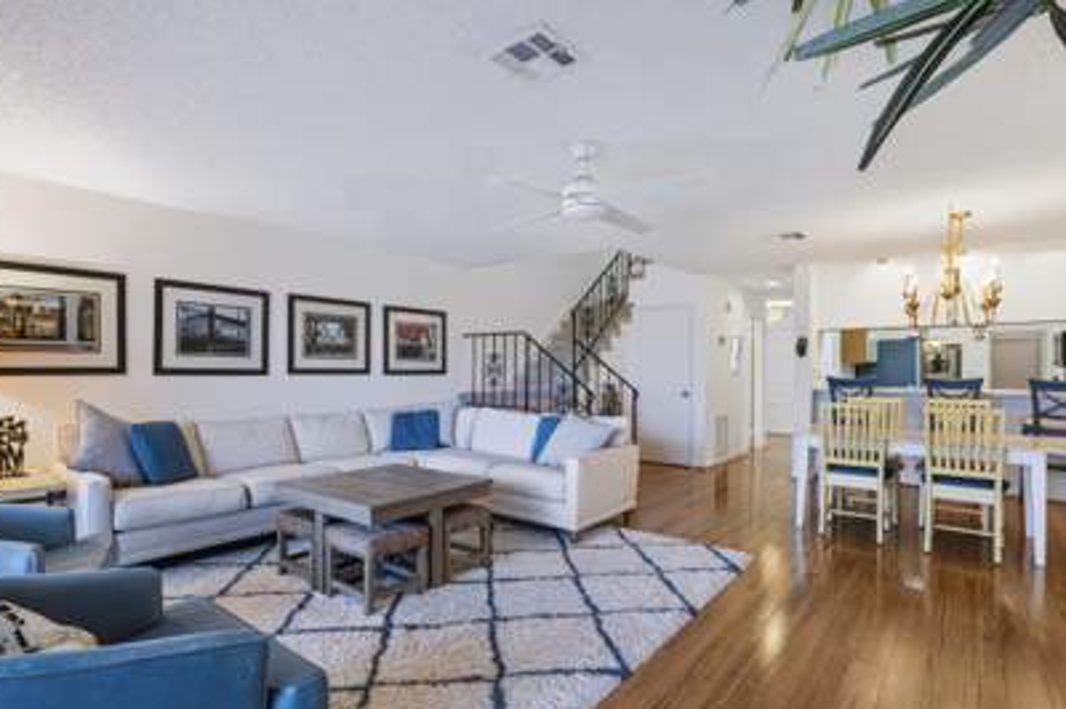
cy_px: 380
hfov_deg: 90.0
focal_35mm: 18
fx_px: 533
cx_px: 514
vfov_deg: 67.2
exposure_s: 1/13
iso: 400
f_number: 8
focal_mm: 10
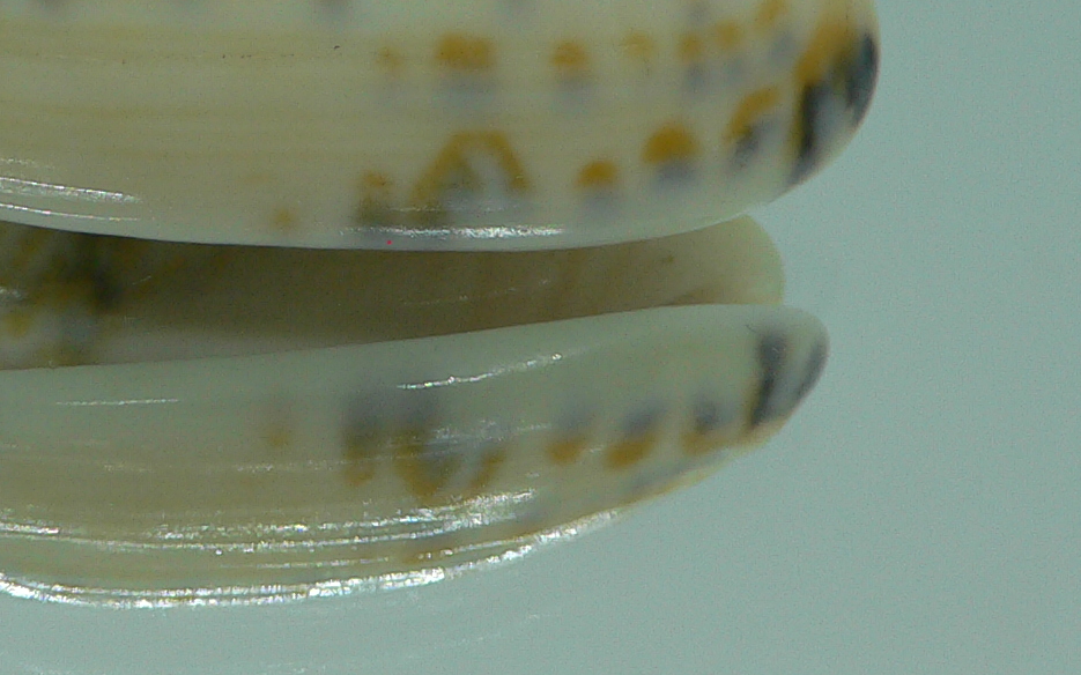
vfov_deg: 16.1
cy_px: 71
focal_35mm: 80
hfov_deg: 25.5
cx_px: 259
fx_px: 2356
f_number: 2.8
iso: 80
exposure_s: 1/60
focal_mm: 4.6
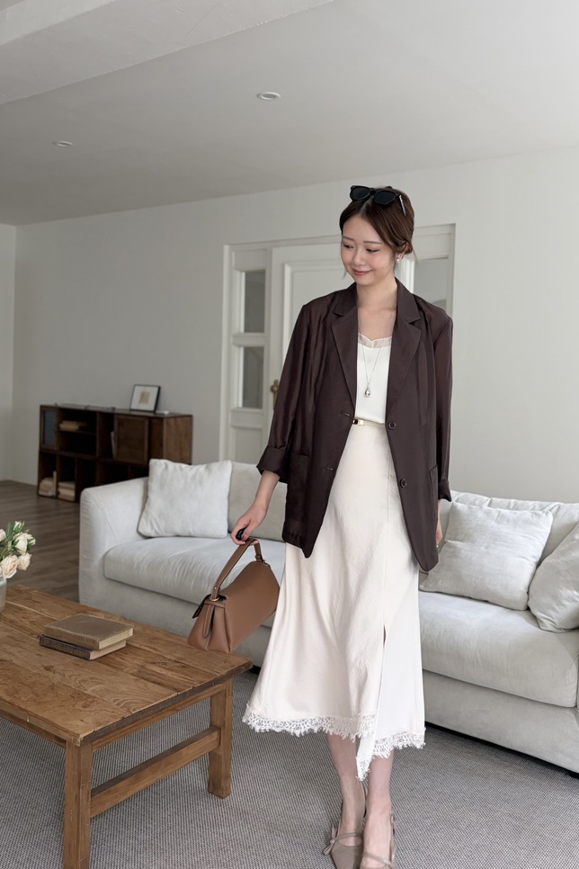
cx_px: 293
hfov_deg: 46.4
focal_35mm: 28
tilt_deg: -0.6
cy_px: 431
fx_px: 675
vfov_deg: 65.5
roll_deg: -1.7
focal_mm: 5.96
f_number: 1.6
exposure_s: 1/122
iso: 100
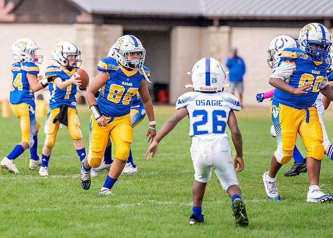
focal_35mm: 336
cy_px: 94
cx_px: 60
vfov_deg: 4.3
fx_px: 3182
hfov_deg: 6.0
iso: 400
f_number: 2.8
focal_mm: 200
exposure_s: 1/2000
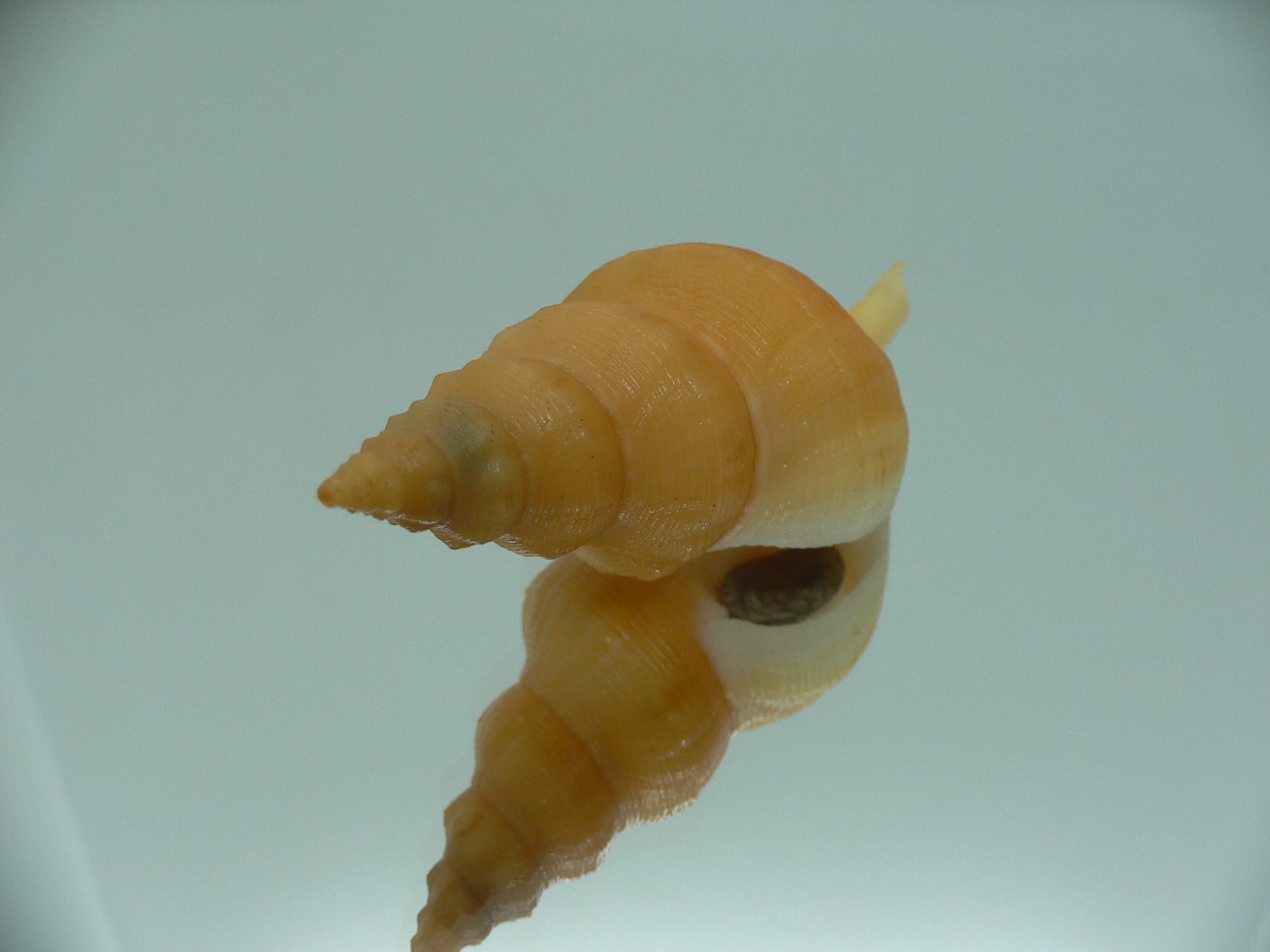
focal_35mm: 35
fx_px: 1284
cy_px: 476
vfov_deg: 40.7
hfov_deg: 52.6
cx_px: 635
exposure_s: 1/60
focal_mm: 4.6
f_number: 2.8
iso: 80
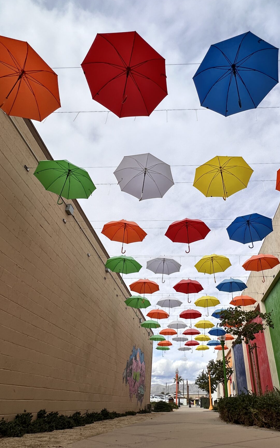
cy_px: 238
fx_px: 269
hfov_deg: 54.3
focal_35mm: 22
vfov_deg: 79.6
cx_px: 178
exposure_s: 1/3125
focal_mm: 2.22
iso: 50
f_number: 2.2
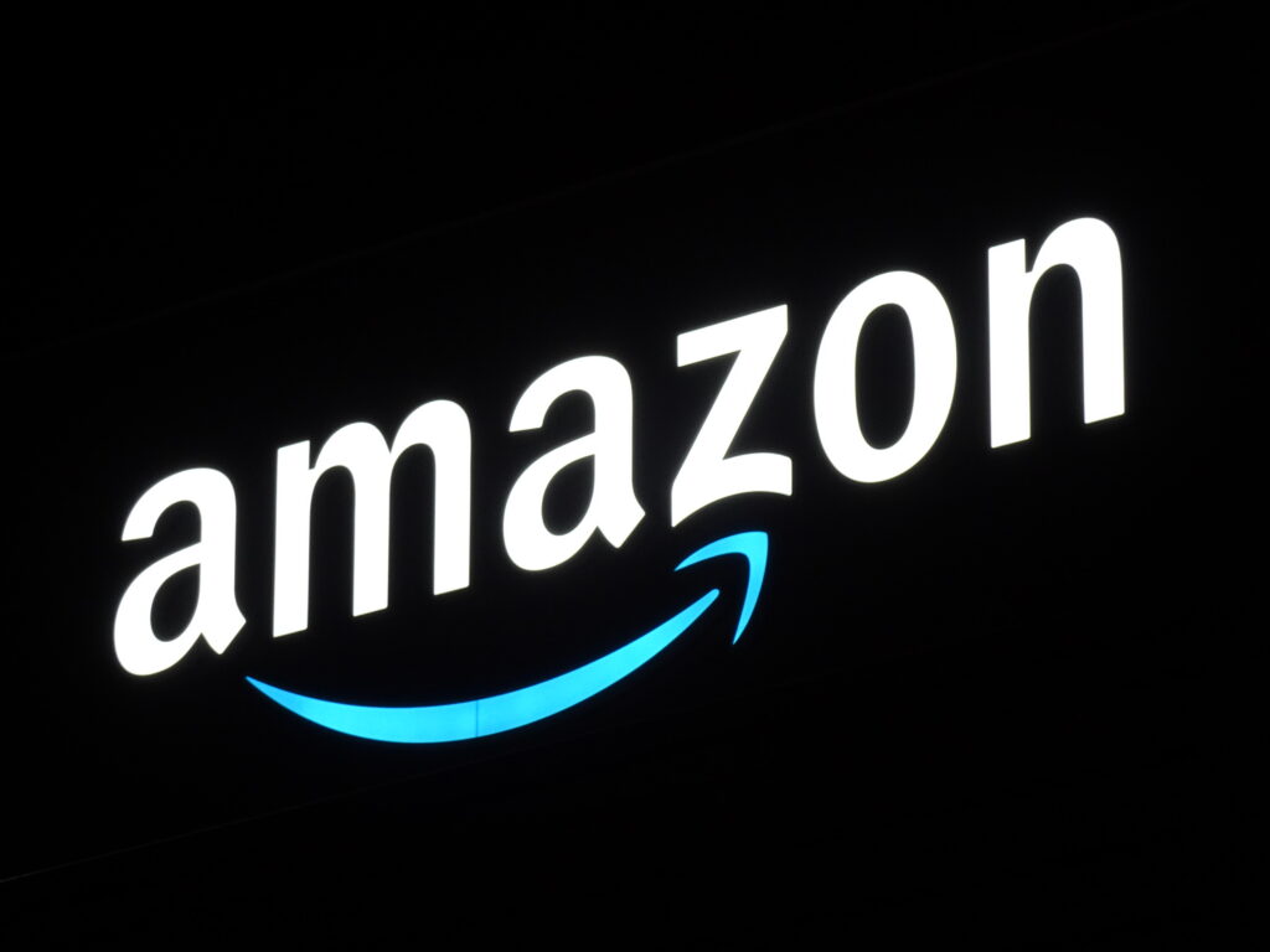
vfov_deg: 7.0
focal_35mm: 212
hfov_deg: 9.3
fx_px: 7778
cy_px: 476
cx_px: 635
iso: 200
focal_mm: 34.21
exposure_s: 1/15
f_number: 6.3
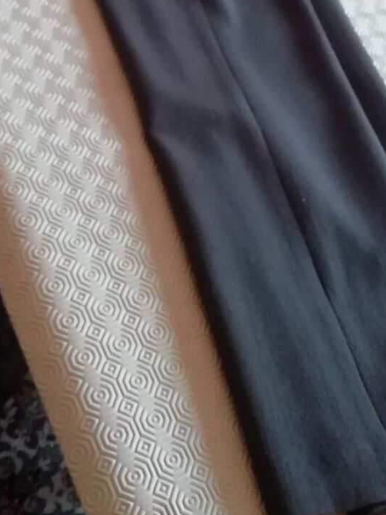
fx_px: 803
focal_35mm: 54
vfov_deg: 34.3
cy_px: 94
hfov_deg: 27.0
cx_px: 178
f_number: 2.2
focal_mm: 3.46
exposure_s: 1/33.3
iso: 320
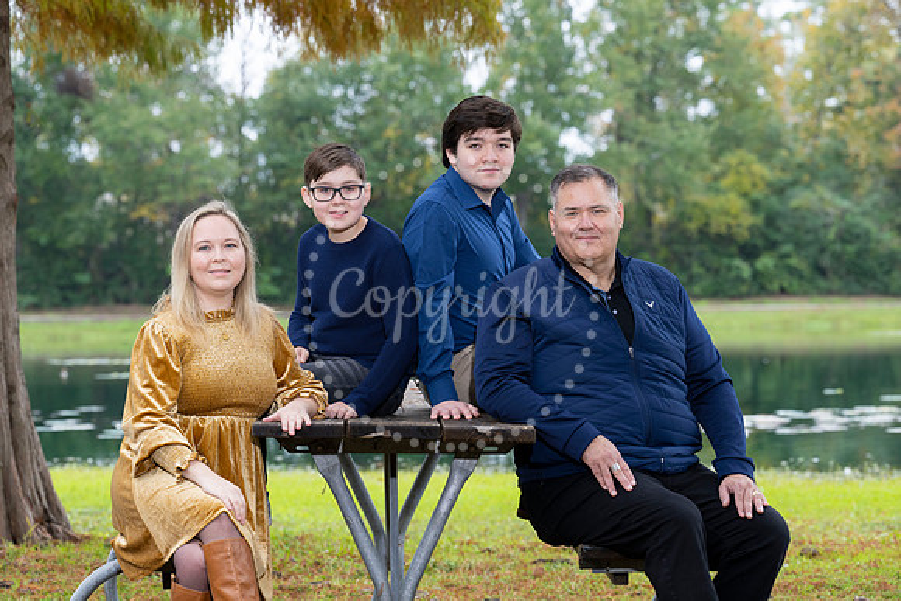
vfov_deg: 11.0
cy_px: 300
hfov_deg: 16.4
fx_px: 3129
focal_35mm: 125
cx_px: 450
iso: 320
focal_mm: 125
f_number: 6.3
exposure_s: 1/125
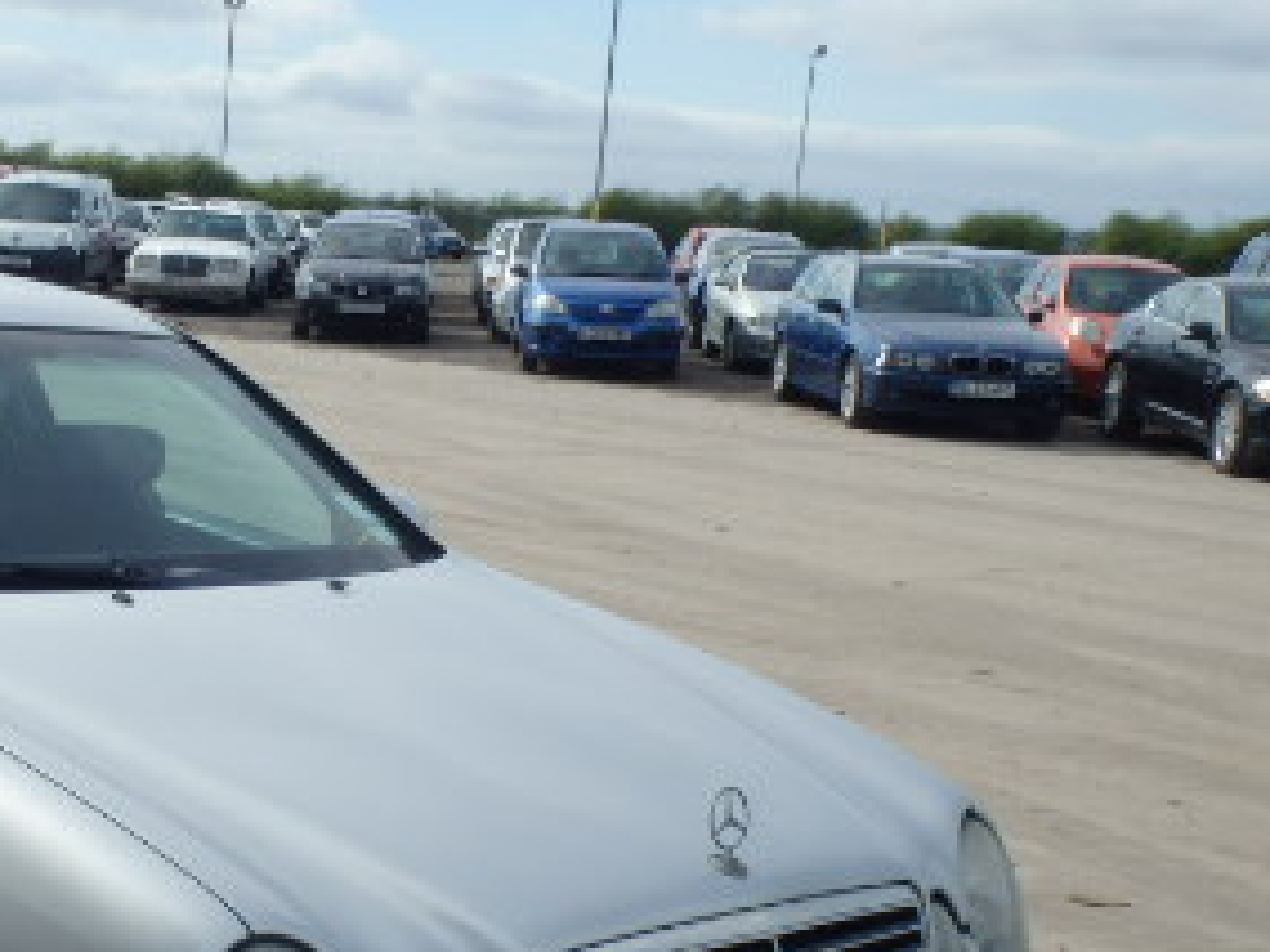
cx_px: 130
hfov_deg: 29.5
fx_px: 2311
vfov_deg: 23.0
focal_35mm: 63
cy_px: 760
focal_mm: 5
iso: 125
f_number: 11
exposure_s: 1/160
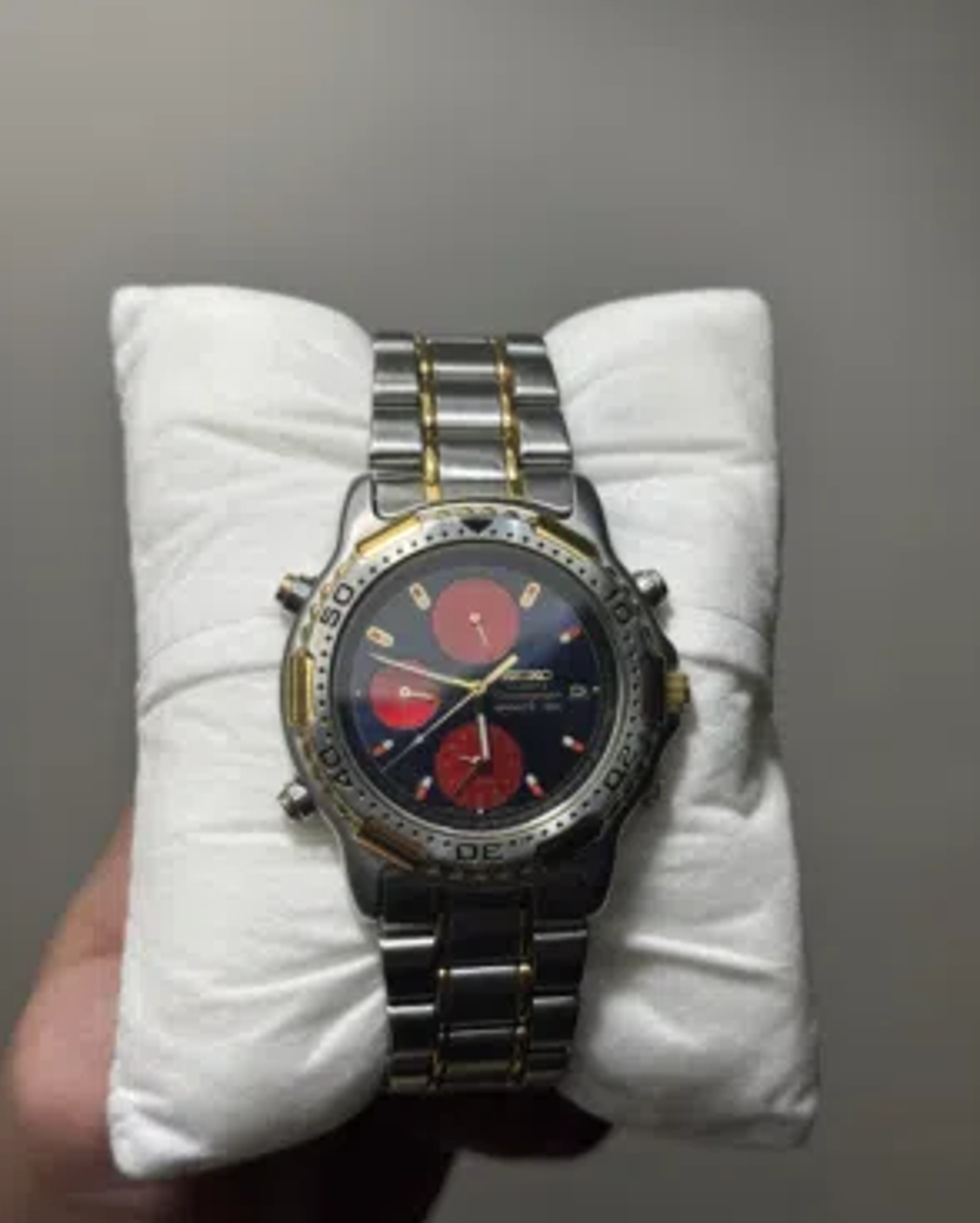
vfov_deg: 36.6
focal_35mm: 51
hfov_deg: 29.7
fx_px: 1847
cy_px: 620
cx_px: 487
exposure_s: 1/340
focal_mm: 6.76
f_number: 1.78
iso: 64
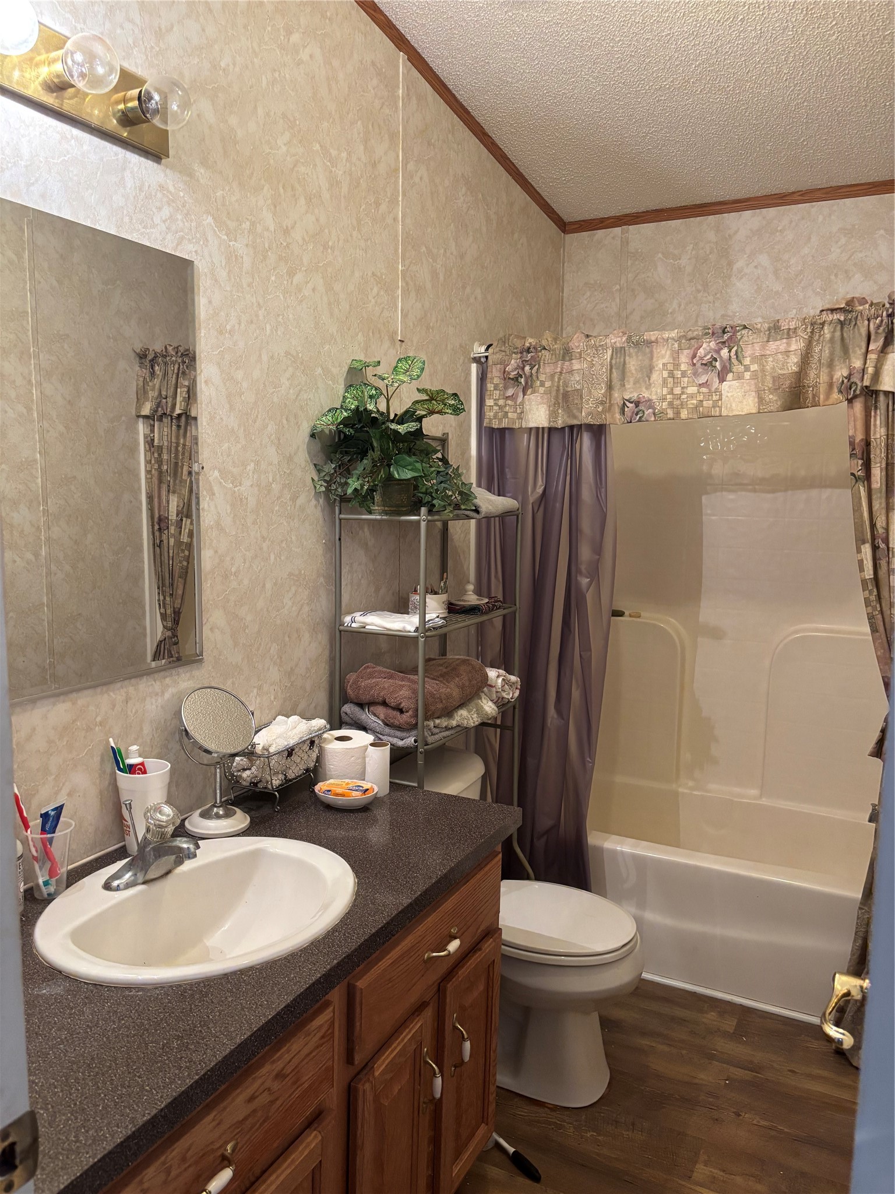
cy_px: 597
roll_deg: -2.1
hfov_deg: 53.1
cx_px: 448
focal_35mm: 26
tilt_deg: -6.8
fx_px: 896
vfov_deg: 67.3
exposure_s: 1/60
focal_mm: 5.96
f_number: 1.6
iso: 400
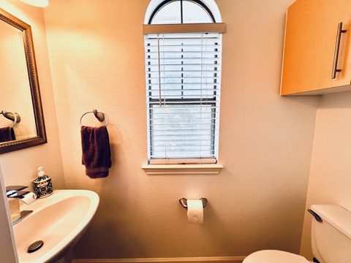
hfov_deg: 106.2
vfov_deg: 89.9
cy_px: 132
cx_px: 176
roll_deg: +1.3
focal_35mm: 13
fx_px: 132
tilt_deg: -7.5
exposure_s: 1/120
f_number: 1.8
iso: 40
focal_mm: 1.57
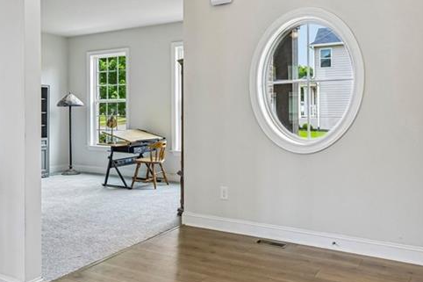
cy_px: 116
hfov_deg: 55.5
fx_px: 399
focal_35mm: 34
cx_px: 174
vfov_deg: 38.7
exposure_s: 1/30
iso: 200
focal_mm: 16
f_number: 8
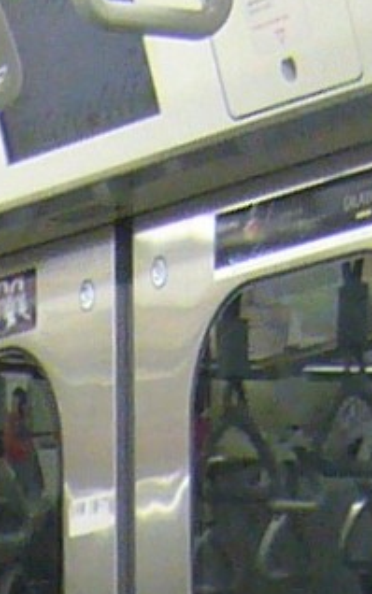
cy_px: 1398
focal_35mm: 317
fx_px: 5137
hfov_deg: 4.1
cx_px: -569
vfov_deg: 6.3
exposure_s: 1/15
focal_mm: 5.8
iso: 125
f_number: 2.8
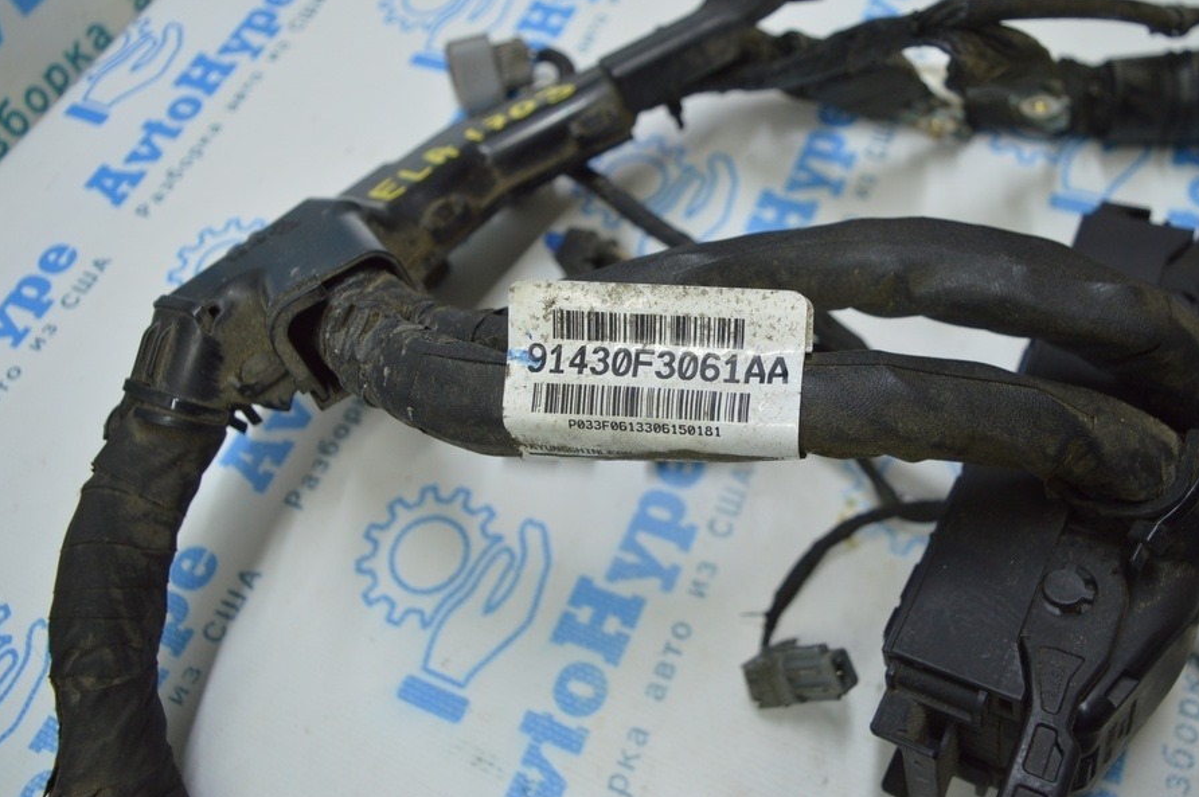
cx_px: 622
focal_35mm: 31
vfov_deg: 42.2
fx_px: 1032
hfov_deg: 60.3
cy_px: 345
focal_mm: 18
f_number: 3.5
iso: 400
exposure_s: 1/100
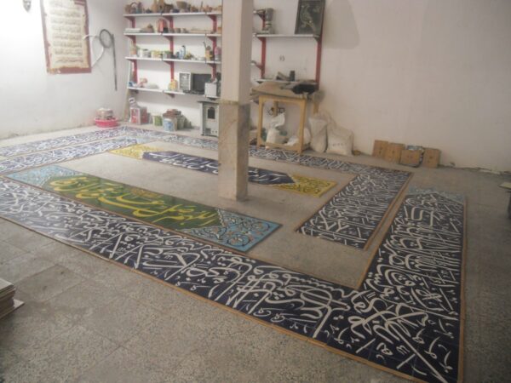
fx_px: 399
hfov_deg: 65.3
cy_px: 192
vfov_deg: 51.4
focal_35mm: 27
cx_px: 256
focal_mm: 4.9
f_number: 3.2
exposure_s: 1/15
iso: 400
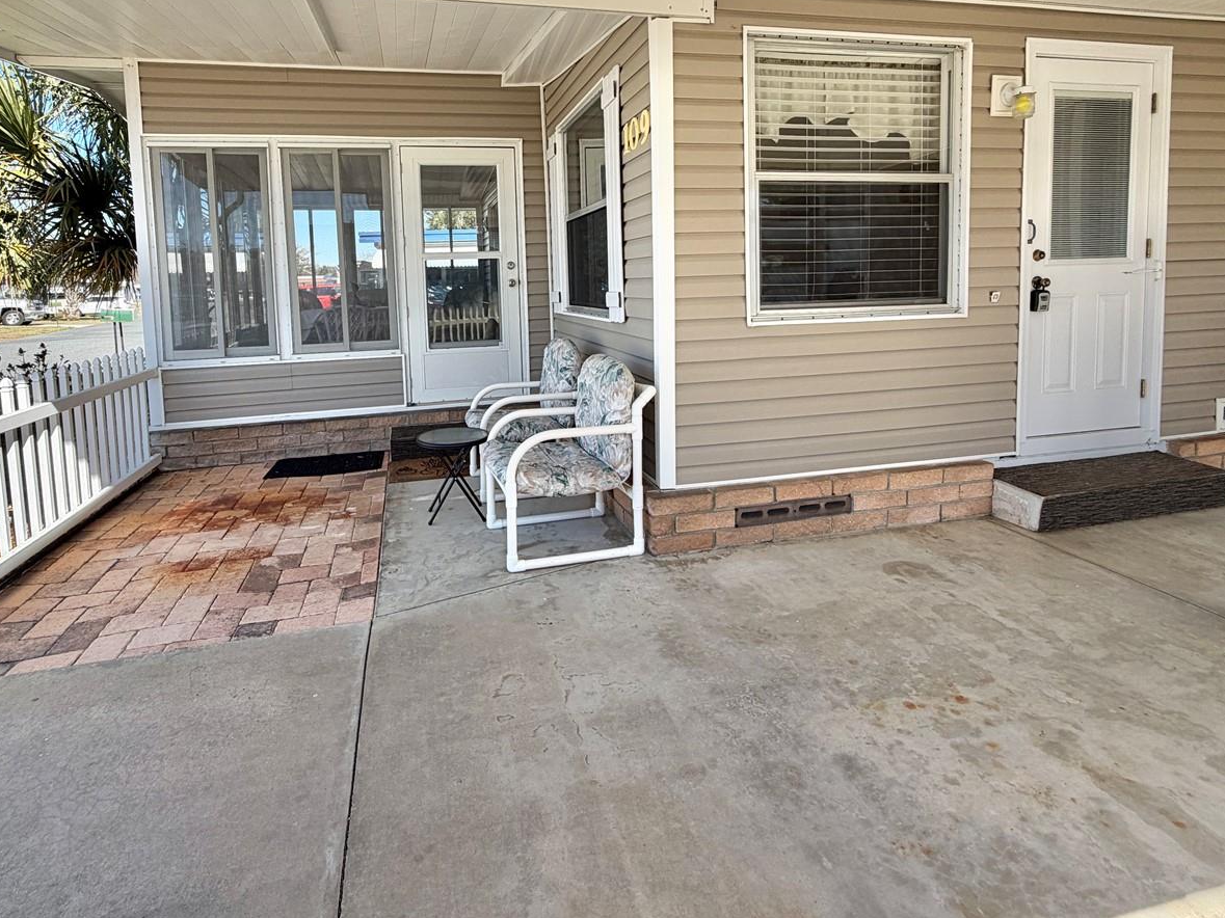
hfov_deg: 84.4
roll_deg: +1.9
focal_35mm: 19
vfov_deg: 67.4
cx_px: 551
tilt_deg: -4.7
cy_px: 331
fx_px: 672
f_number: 2.2
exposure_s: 1/559
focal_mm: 2.22
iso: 40
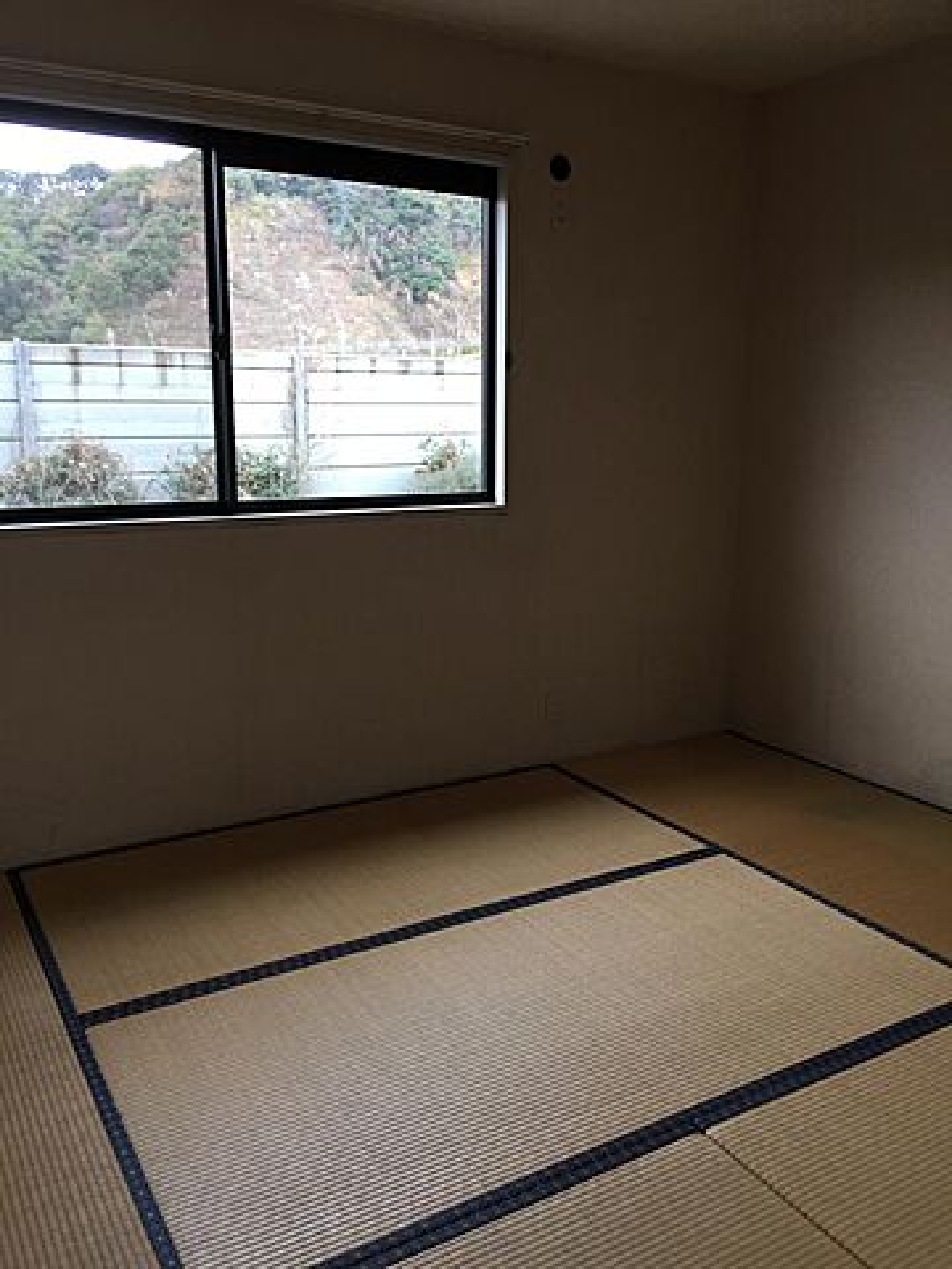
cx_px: 476
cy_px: 634
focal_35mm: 29
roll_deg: -0.2
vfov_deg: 61.7
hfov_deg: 48.2
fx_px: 1063
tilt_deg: -10.4
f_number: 2.2
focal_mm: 4.15
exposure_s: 1/60
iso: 32
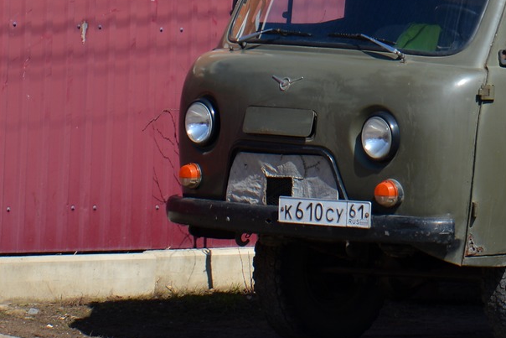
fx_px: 3926
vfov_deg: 4.9
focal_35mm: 279
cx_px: 600
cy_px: 18
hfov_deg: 7.3
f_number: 8
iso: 100
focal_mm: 75
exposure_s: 1/250
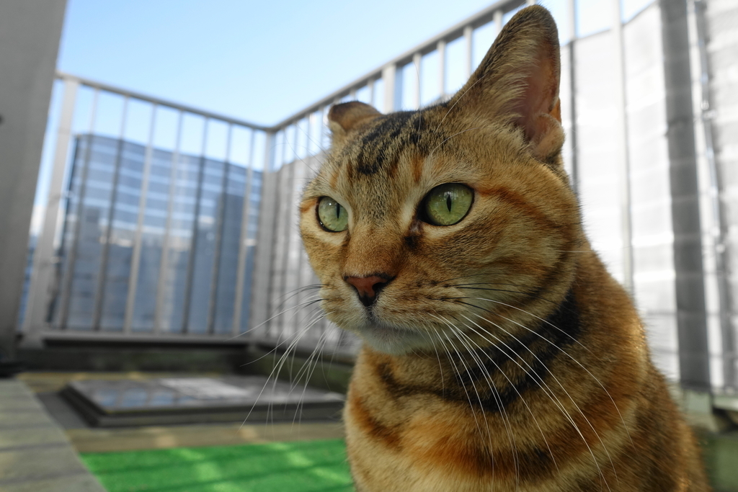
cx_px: 369
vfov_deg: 53.1
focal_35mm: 24
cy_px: 246
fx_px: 492
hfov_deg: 73.7
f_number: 4
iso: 125
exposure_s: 1/400
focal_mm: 8.8
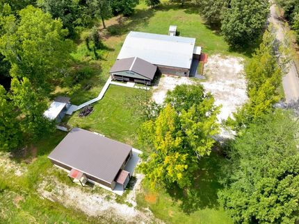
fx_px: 207
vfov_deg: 56.9
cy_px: 112
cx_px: 150
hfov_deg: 71.6
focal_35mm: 24
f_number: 2.8
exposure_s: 1/500
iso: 100
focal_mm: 4.4
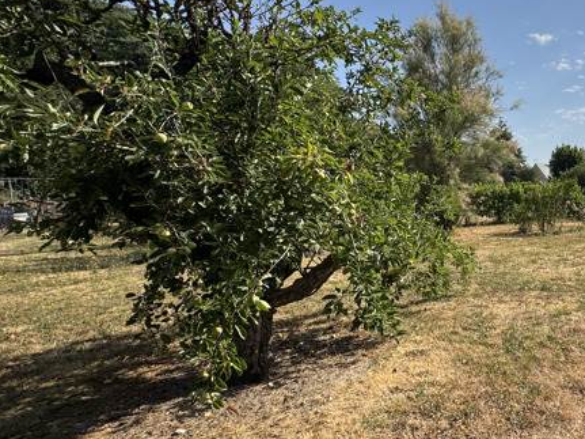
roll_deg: +0.9
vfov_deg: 53.0
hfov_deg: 56.7
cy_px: 217
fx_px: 439
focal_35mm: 26
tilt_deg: -2.1
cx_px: 540
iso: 50
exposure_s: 1/2146
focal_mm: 2.22
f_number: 2.2
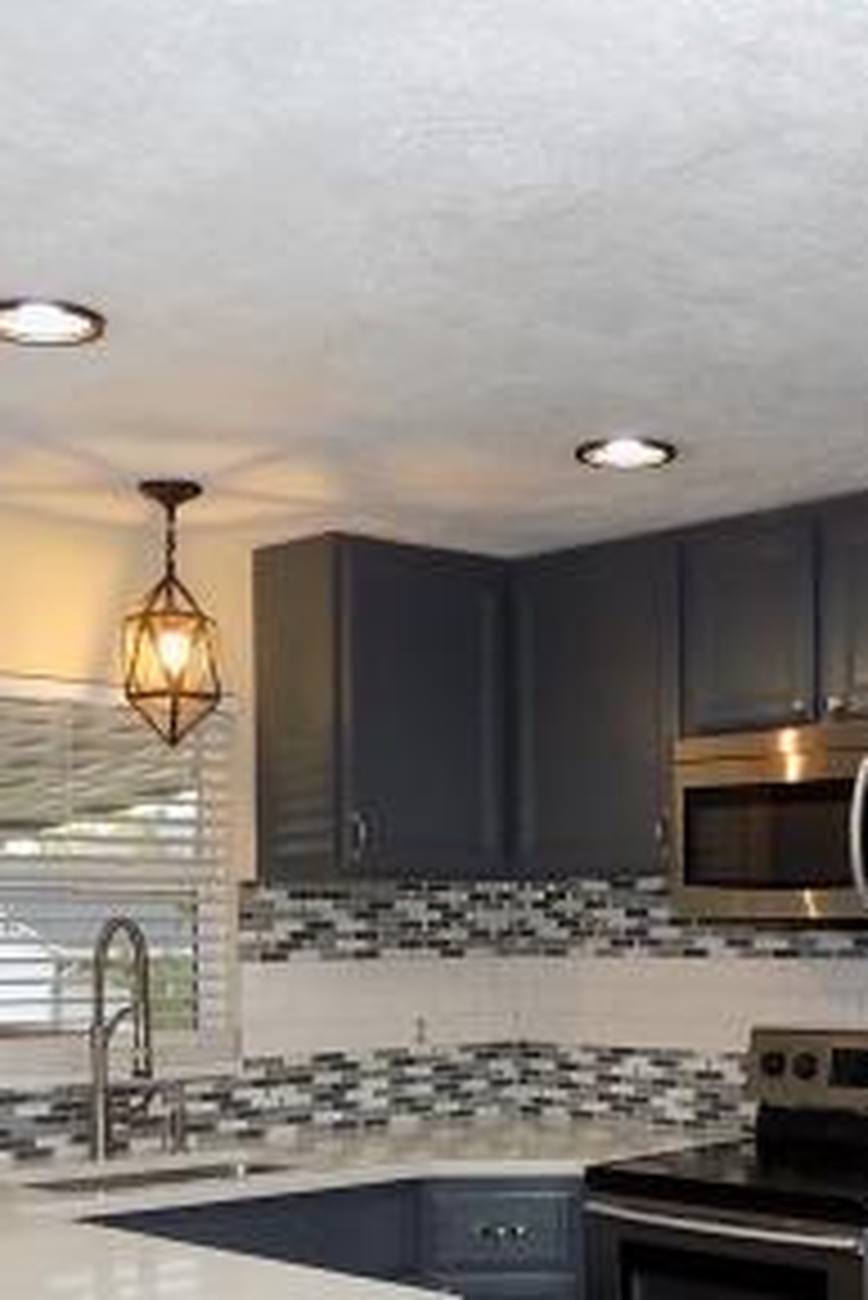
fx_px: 1914
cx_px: 540
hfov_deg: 25.5
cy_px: 1048
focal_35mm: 53
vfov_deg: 36.2
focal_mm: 4
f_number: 3.1
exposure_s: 1/30
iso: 220
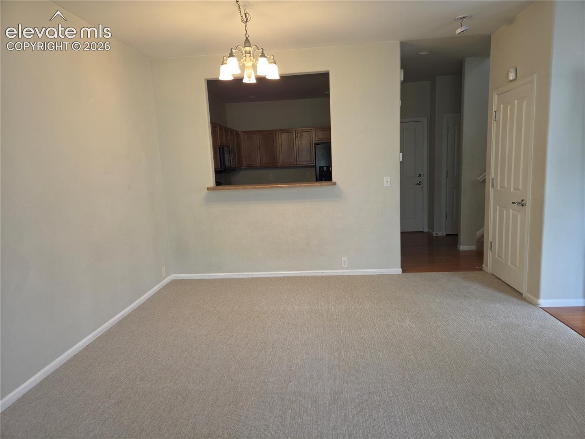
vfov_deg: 58.9
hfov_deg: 73.9
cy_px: 220
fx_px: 389
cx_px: 292
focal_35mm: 23
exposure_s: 1/60
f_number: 1.8
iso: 64
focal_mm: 5.4
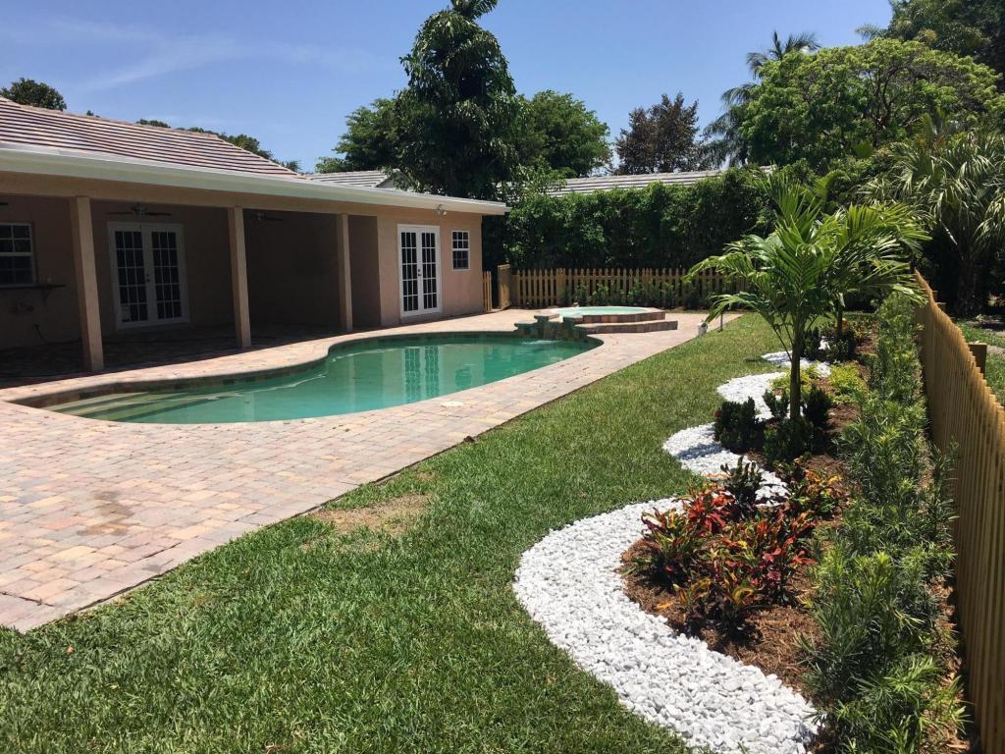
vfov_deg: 48.2
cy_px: 377
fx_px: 842
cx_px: 502
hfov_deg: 61.7
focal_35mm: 29
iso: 25
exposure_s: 1/2198
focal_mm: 4.15
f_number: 2.2
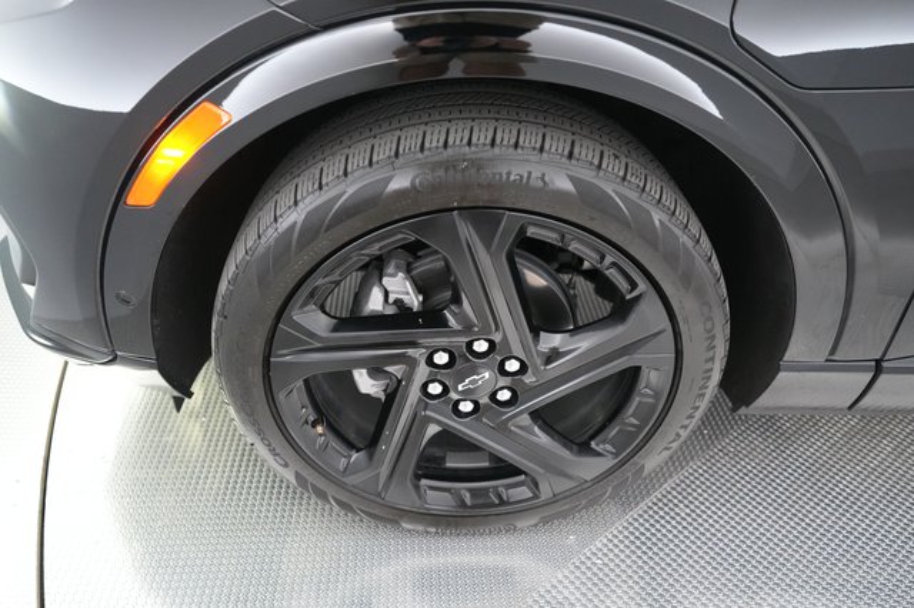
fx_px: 685
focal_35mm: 27
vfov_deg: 47.9
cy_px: 304
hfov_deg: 67.4
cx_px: 457
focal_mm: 27
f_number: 2.8
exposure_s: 1/250
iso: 10000
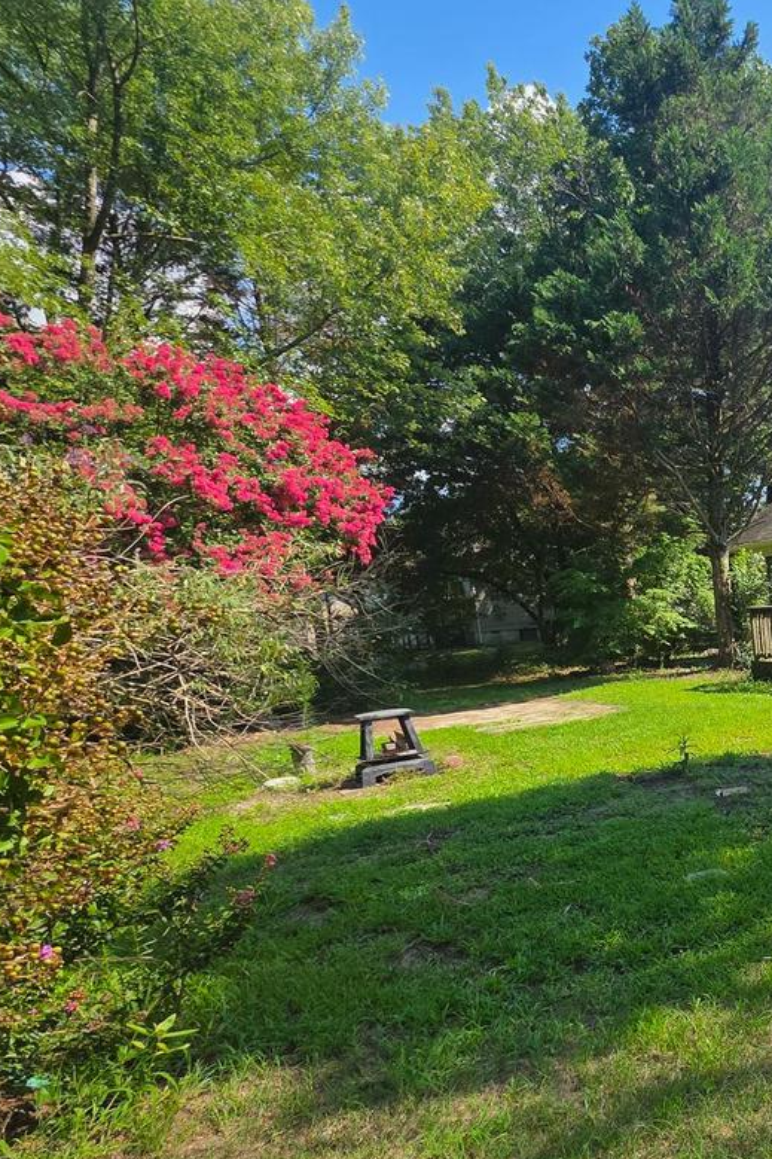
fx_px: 804
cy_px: 754
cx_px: 904
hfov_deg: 39.0
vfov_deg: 69.9
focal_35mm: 25
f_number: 1.9
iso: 40
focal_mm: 2.2
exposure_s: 1/1215
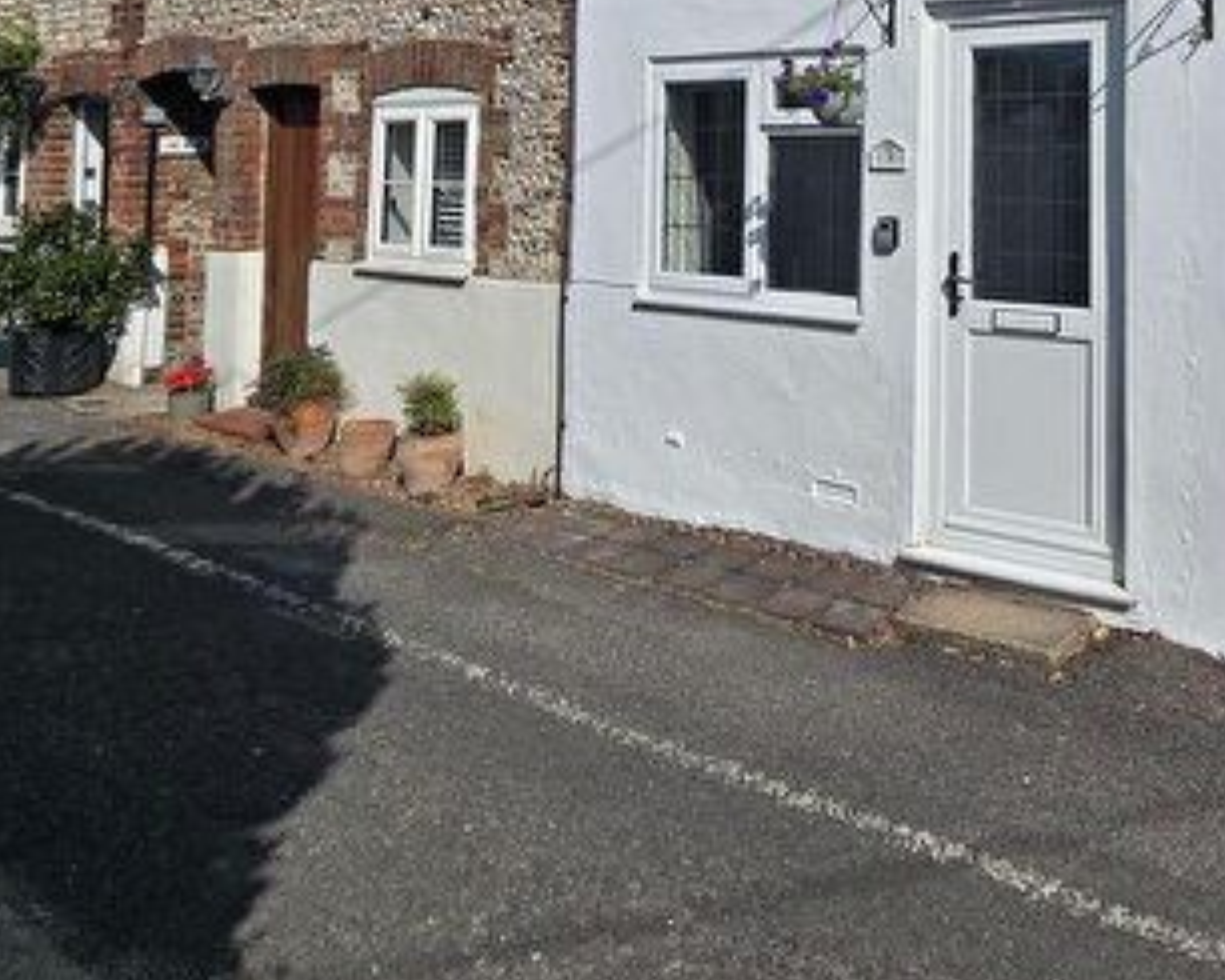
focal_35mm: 29
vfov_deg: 45.2
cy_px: 90
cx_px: 973
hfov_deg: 56.3
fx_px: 1052
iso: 50
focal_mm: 2.2
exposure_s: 1/4781
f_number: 2.2
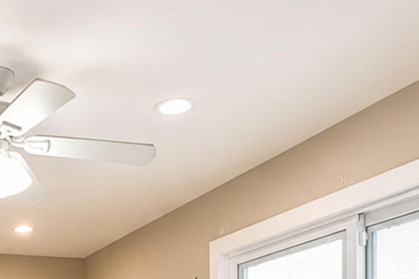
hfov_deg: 34.6
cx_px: -18
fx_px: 594
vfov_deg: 22.5
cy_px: 400
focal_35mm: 51
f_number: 9
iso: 1600
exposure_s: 1/60
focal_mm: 10
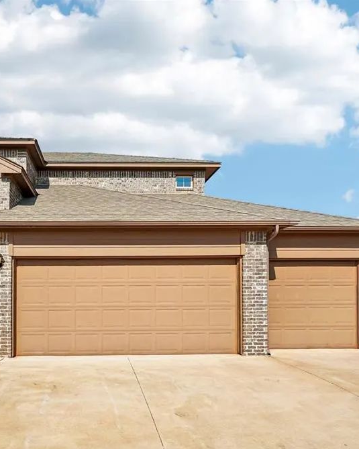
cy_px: 228
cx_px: 97
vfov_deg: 70.3
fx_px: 319
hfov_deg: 56.3
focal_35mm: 24
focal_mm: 16.7
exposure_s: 1/320
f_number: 9
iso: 100
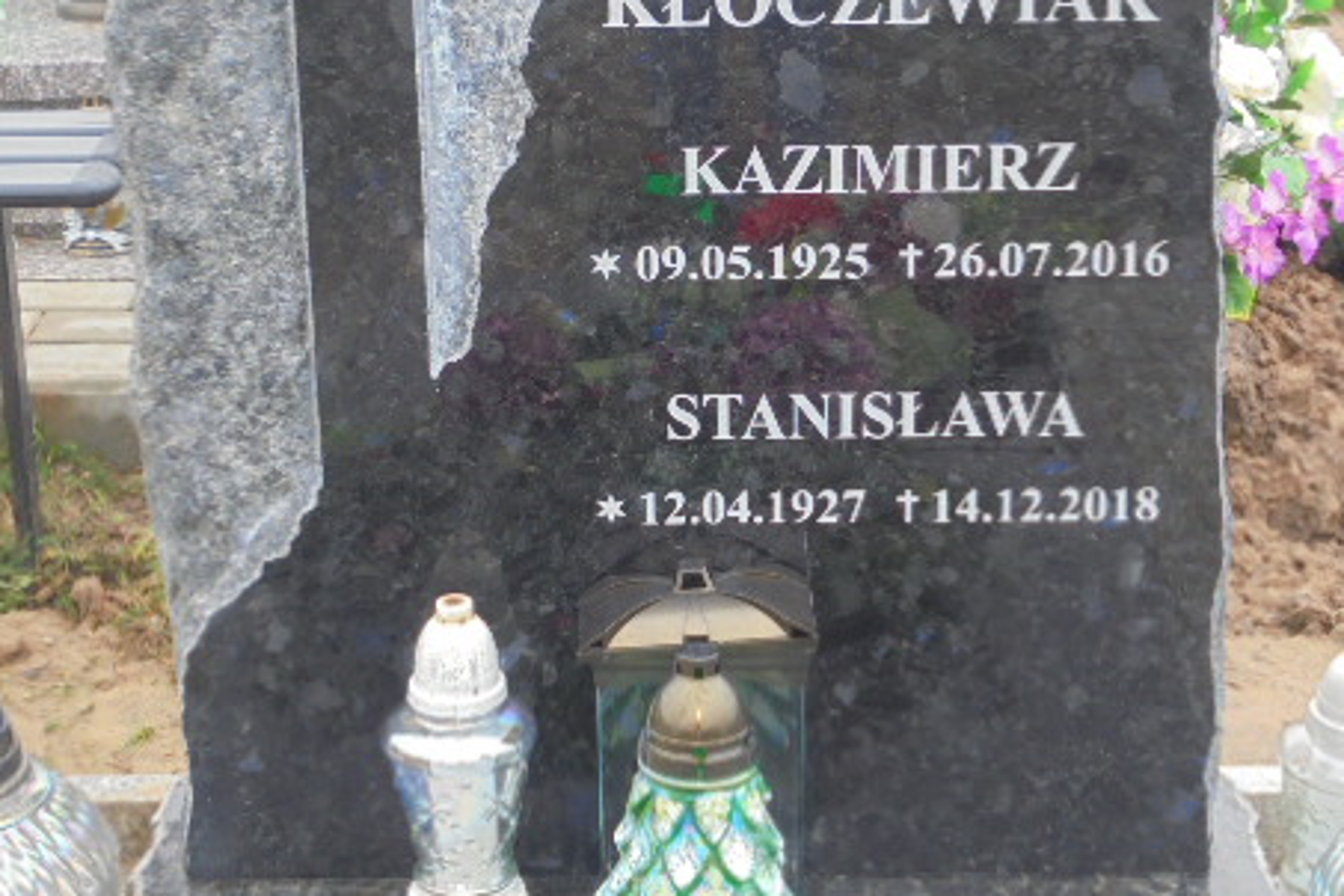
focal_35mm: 72
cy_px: 208
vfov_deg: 18.8
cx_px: 641
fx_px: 2688
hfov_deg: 28.1
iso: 100
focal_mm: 8.9
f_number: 4.8
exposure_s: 1/30
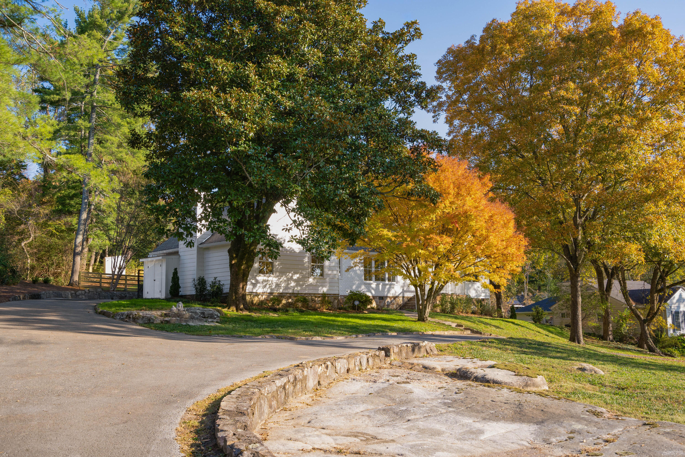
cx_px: 342
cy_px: 228
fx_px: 666
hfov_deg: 54.4
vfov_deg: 37.9
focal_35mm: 35
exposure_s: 1/250
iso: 320
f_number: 7.1
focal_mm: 35
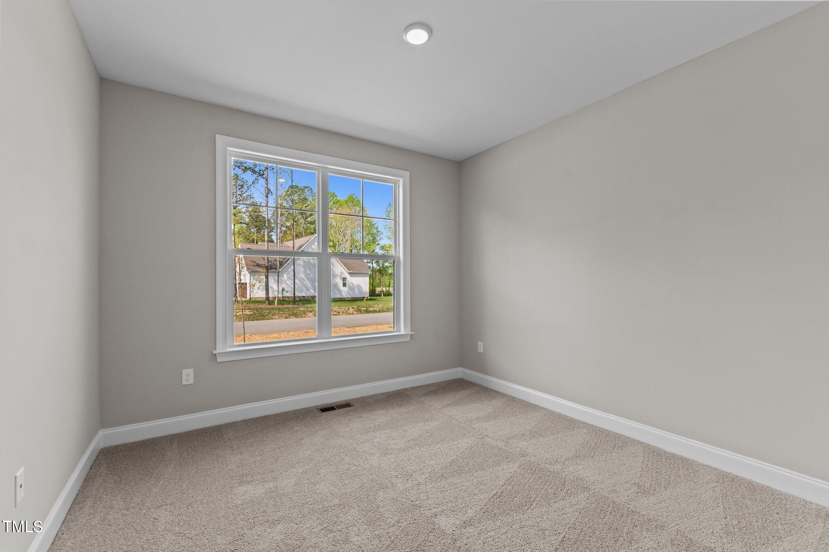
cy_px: 276
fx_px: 345
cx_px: 414
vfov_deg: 77.2
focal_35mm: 15
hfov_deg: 100.4
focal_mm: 15
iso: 400
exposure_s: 1/15
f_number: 6.3
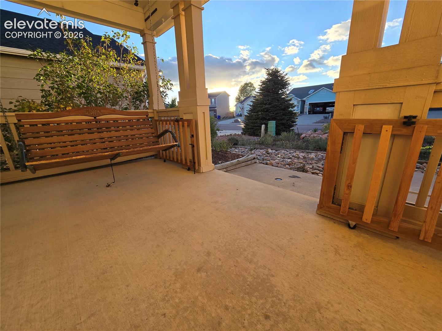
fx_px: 166
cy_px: 166
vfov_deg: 89.9
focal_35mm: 13
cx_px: 221
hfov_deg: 106.2
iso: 50
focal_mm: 2.2
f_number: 2.2
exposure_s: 1/670
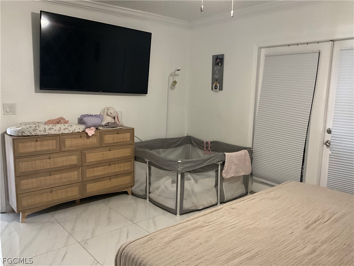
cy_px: 133
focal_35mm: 29
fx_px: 297
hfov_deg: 61.7
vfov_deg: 48.2
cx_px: 177
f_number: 1.8
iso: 320
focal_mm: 3
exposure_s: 1/31
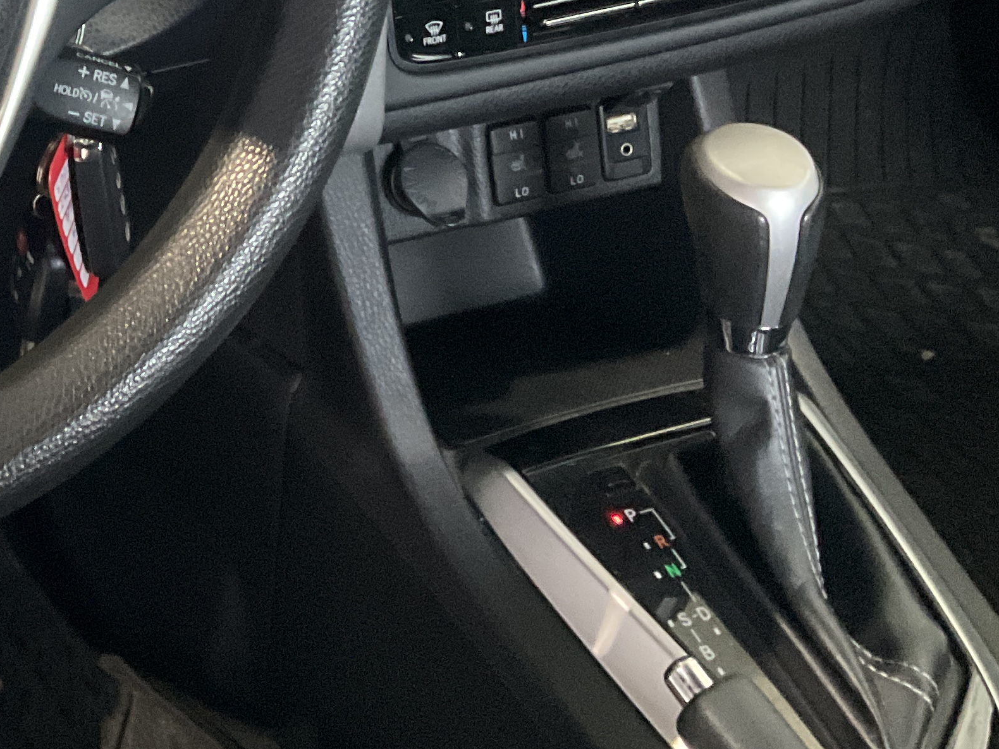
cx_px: -128
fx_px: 2136
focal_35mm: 74
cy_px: -168
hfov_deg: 24.4
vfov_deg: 18.7
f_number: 1.8
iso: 250
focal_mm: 3
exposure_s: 1/40
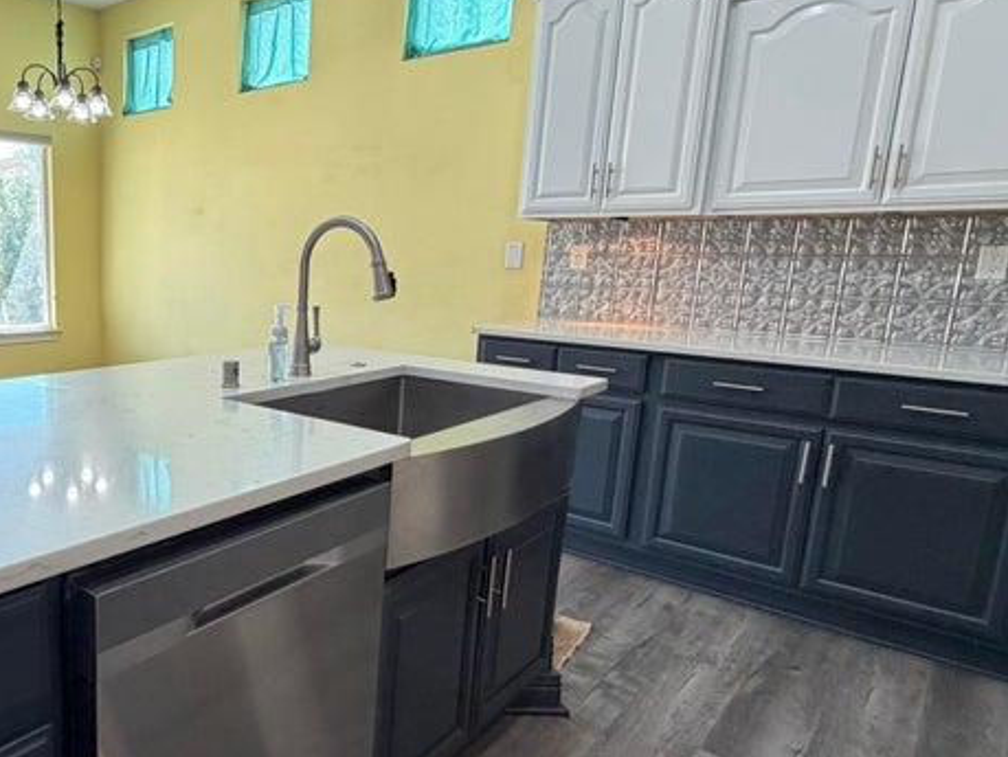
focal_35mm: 26
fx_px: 758
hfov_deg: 61.4
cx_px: 194
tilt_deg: -10.5
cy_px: 391
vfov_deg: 53.1
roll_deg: -0.3
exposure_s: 1/60
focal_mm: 2.22
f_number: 2.2
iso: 400
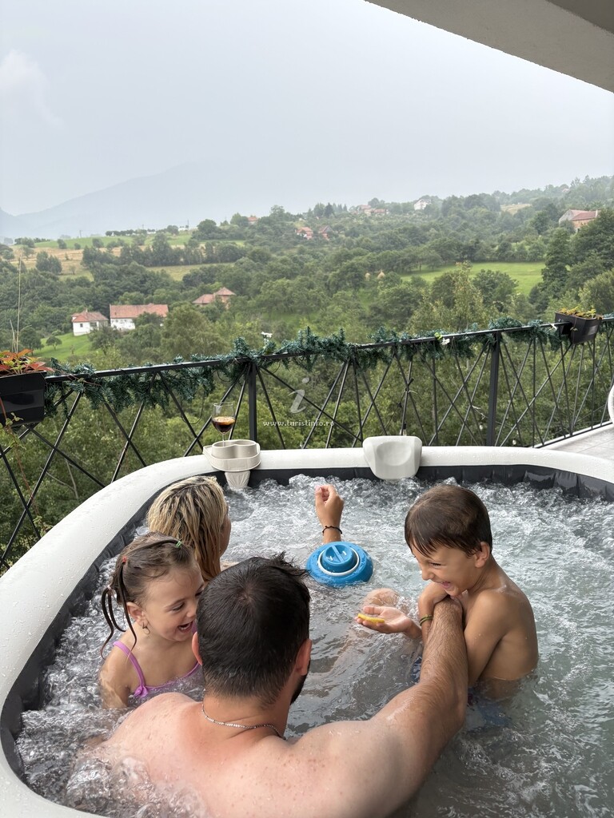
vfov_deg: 67.3
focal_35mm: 26
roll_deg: +0.5
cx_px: 307
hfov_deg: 53.1
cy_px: 409
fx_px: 615
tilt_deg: -11.2
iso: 40
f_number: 1.6
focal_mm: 5.96
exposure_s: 1/156
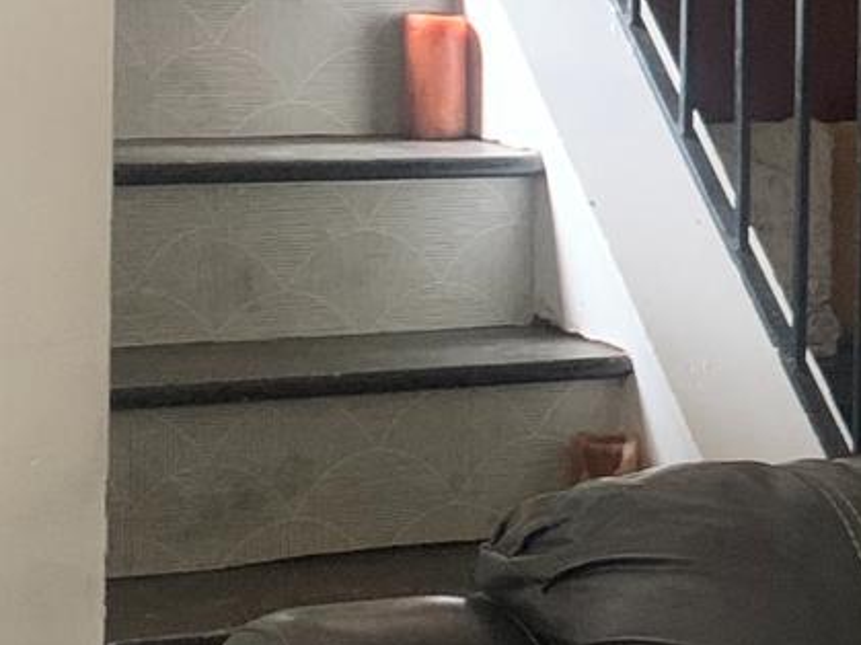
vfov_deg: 11.7
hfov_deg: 13.0
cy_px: 228
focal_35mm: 127
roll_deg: -3.5
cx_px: 1839
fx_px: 3158
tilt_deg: -6.3
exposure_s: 1/30
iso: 640
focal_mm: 4.25
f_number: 1.8
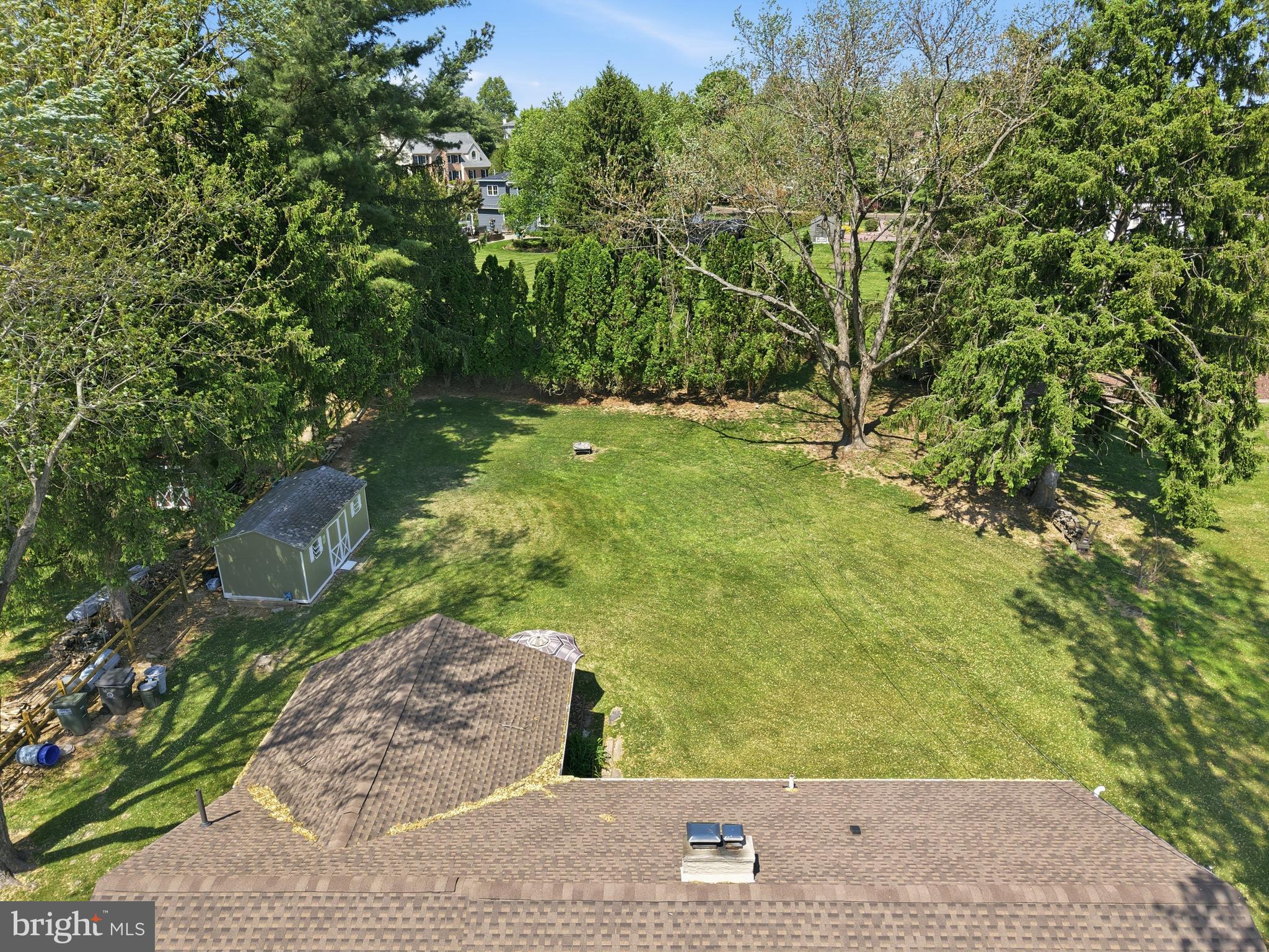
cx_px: 634
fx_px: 880
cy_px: 476
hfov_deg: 71.6
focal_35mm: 24
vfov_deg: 56.8
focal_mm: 8.7
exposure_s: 1/2000
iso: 140
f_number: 1.8
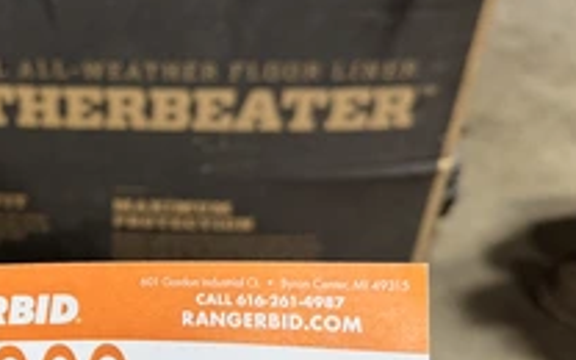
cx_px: 83
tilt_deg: -32.0
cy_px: 202
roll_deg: +2.5
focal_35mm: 49
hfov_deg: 38.8
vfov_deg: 26.3
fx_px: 769
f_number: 1.78
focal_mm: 6.76
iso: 400
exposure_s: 1/60
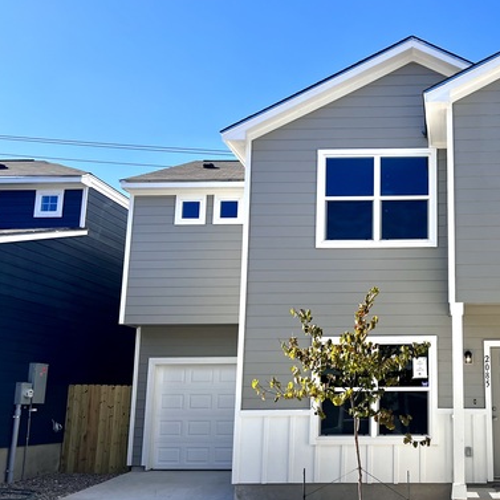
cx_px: 416
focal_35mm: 39
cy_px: 304
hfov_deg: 40.6
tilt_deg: +8.5
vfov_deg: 42.6
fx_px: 637
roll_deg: +0.7
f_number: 1.5
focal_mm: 5.7
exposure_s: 1/2632
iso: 50
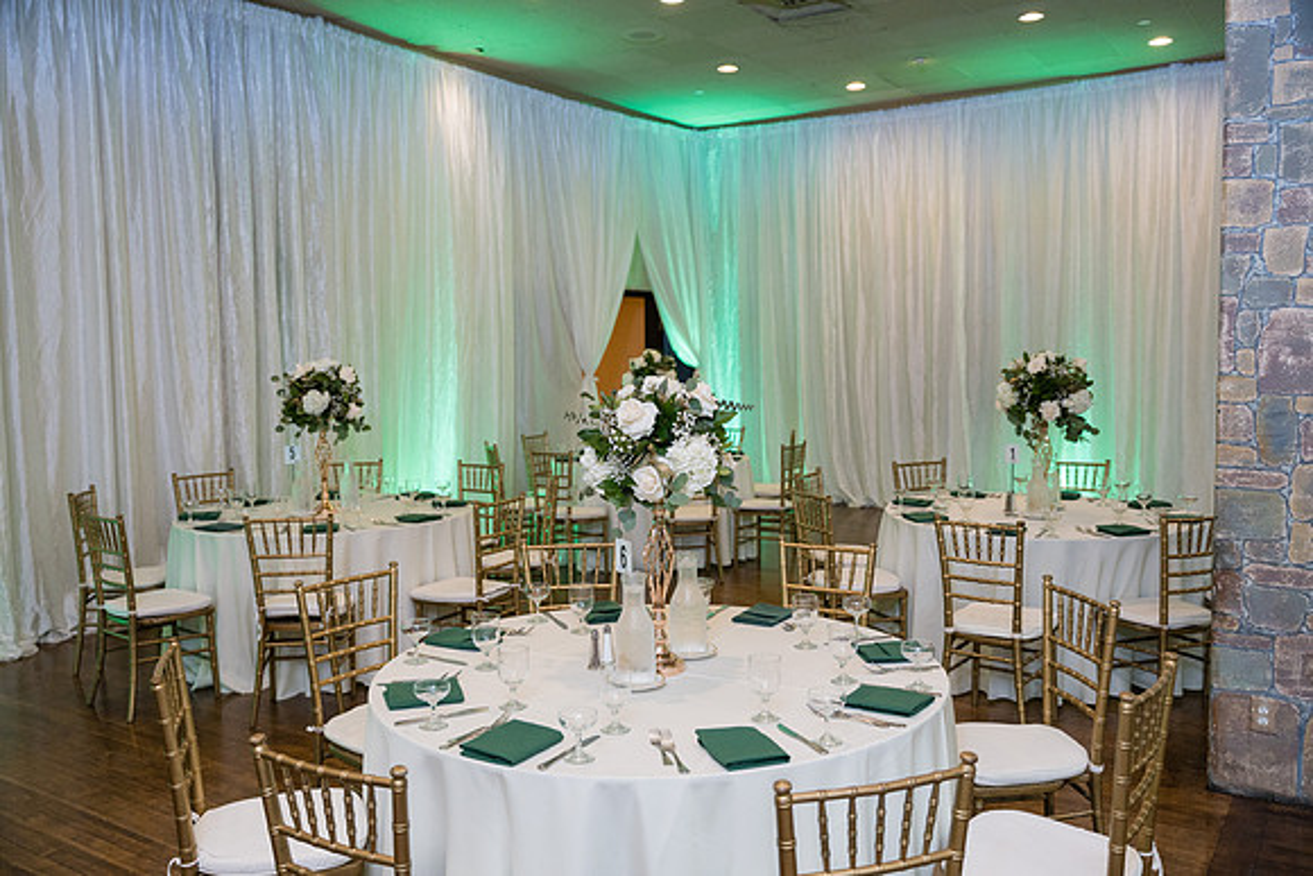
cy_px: 438
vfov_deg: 42.0
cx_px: 656
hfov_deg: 59.8
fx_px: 1142
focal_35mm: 31
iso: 1250
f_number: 2.8
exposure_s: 1/250
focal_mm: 31.3
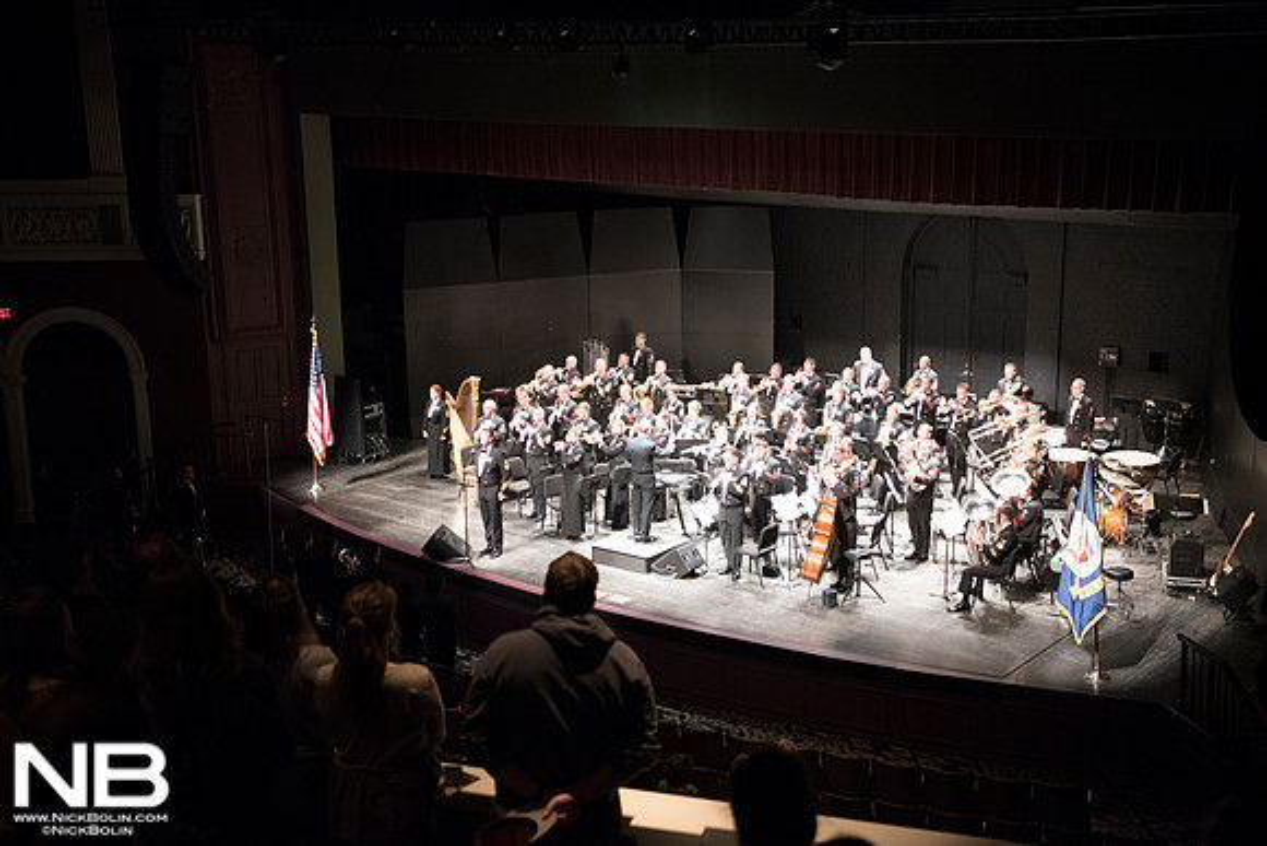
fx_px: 1690
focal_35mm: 48
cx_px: 634
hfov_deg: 41.1
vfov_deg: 28.1
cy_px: 423
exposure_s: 1/125
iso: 4000
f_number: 2.8
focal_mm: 48
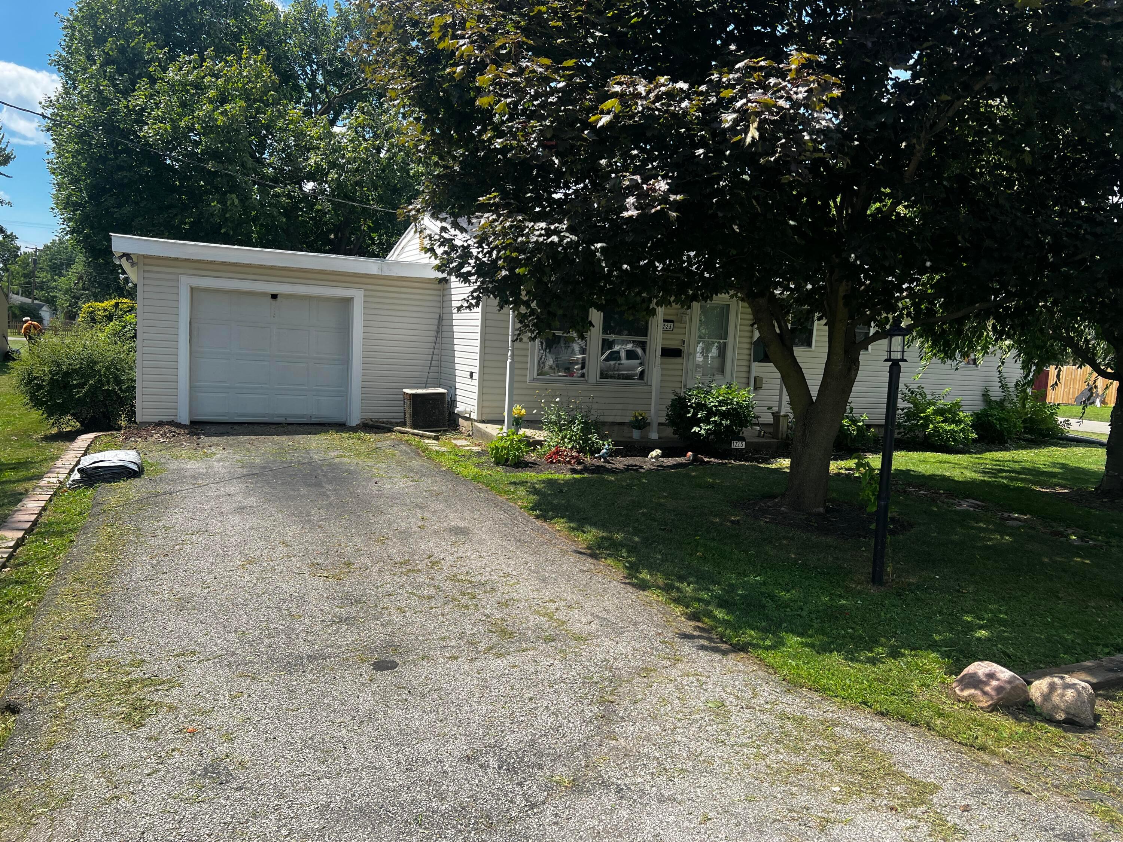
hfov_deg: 67.3
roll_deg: -3.7
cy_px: 421
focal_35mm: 26
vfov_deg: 53.1
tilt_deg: -5.8
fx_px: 843
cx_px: 562
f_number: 1.5
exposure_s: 1/2513
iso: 50
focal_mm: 5.7
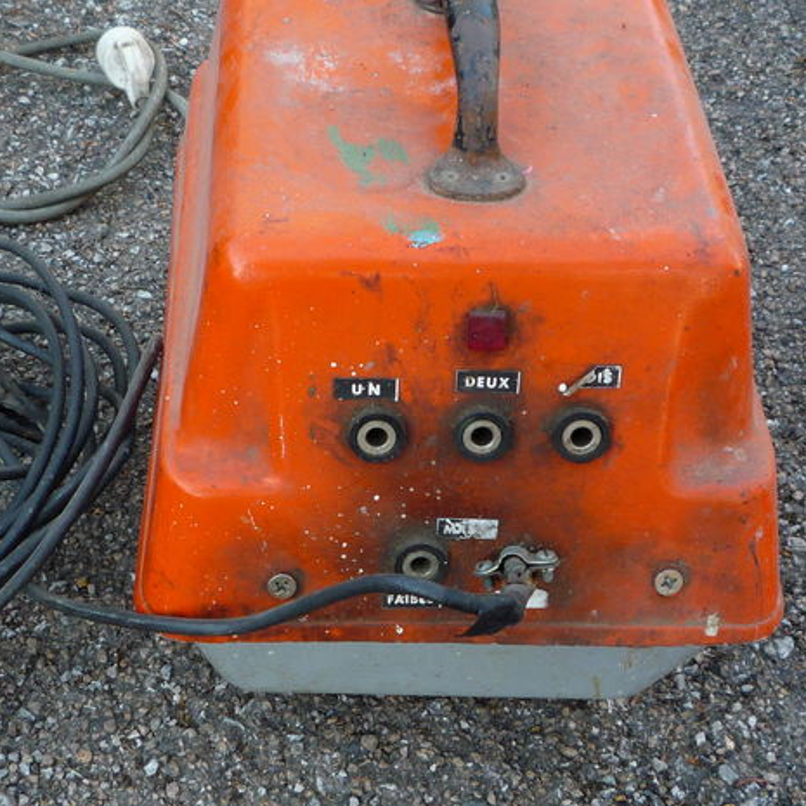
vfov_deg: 30.0
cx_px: 303
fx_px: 1502
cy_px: 400
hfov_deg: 29.9
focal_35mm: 57
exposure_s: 1/60
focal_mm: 5.2
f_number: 3.3
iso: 100
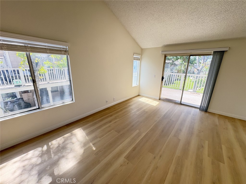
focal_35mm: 14
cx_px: 123
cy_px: 92
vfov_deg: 85.7
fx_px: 99
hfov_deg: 102.1
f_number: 2.2
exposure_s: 1/145
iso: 64
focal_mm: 2.22
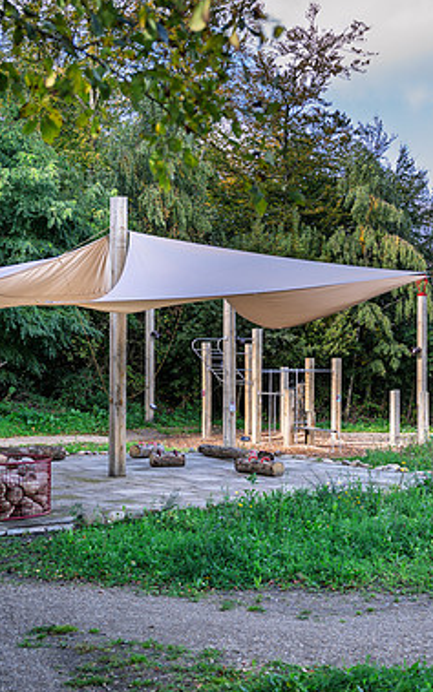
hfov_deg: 24.0
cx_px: 358
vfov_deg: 38.2
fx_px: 1000
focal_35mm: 53
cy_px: 346
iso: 64
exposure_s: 1/250
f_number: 2.8
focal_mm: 34
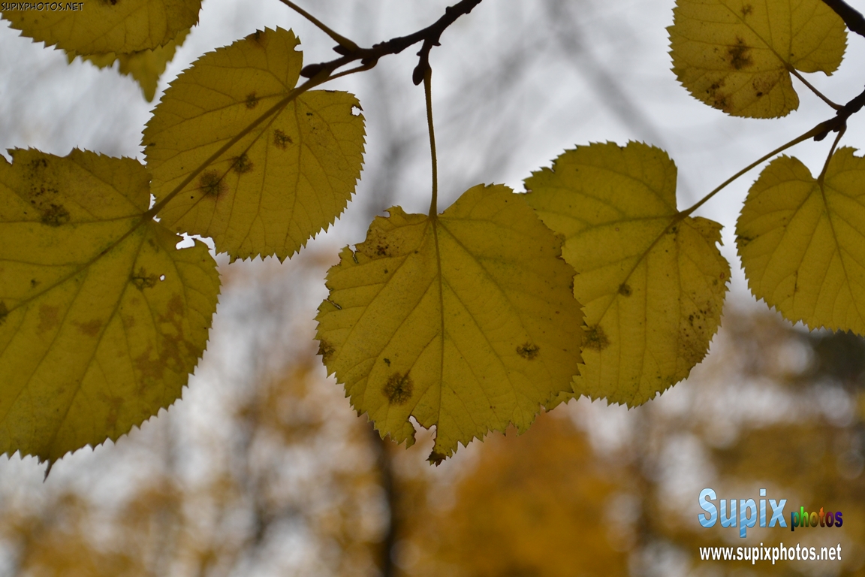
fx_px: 1982
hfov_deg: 24.6
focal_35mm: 82
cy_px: 288
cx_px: 432
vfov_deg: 16.6
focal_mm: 55
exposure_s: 1/500
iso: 400
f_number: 8
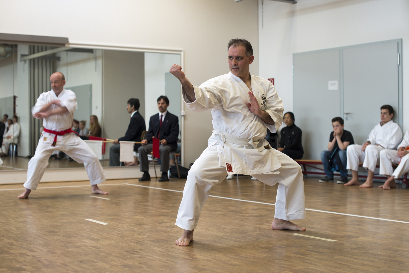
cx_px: 208
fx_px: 648
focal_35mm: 57
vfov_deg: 23.8
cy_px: 124
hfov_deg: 35.0
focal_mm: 50
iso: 100
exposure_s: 1/50
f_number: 3.5
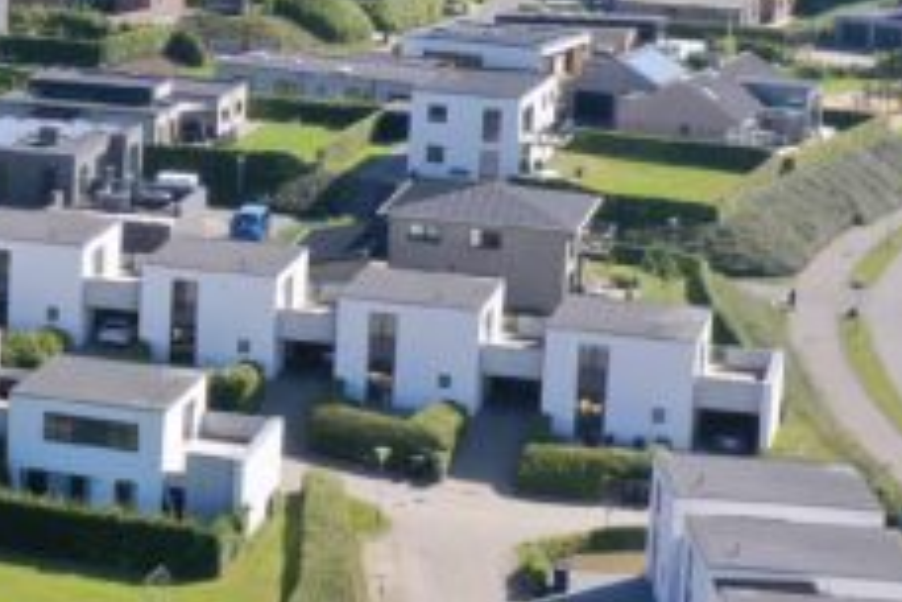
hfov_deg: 14.4
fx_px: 3157
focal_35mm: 126
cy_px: 121
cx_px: -684
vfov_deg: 10.8
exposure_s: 1/320
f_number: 5.6
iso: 100
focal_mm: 10.26
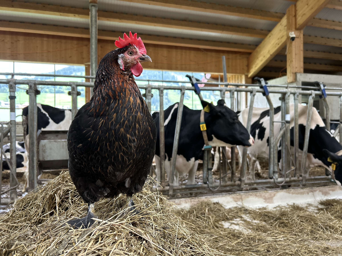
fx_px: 257
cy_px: 128
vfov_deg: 53.1
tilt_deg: -0.5
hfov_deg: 67.3
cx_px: 171
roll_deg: +0.1
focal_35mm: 26
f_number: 1.5
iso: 100
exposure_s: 1/121
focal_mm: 5.7
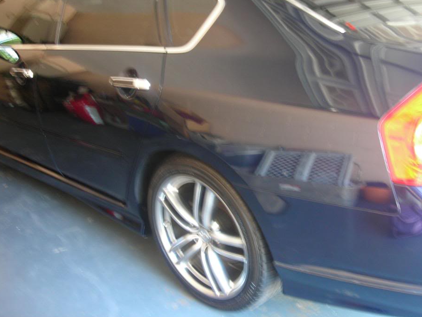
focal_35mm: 43
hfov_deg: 43.8
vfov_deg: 33.6
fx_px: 524
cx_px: 234
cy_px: 140
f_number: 3.2
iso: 96
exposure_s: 1/3.9
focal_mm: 6.3
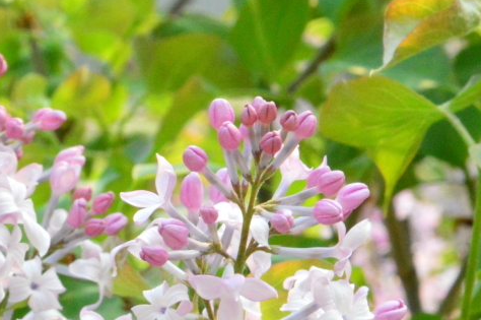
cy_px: 341
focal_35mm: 308
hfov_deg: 6.7
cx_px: 43
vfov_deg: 4.4
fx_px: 4112
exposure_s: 1/250
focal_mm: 95
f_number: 25
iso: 6400
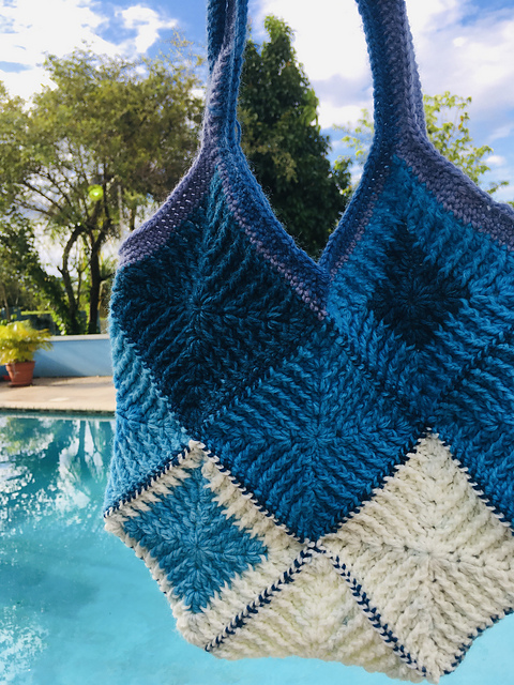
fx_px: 574
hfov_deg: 48.2
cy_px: 342
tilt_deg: -5.7
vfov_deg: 61.7
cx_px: 257
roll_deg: +4.0
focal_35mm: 29
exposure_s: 1/519
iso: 25
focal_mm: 4.15
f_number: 2.2
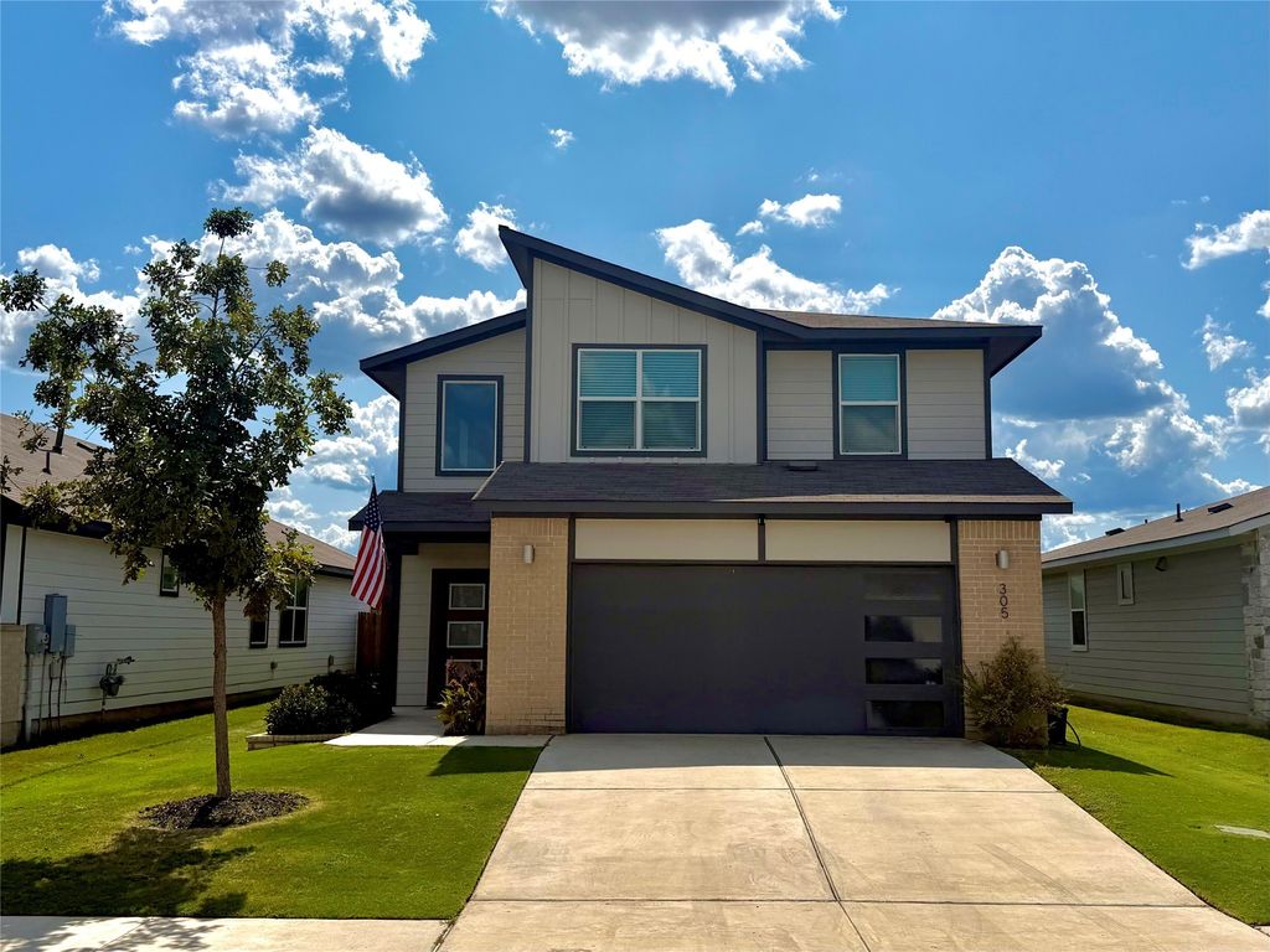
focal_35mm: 24
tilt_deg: +7.2
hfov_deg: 71.6
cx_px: 635
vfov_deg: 56.8
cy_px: 476
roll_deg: +1.5
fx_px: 881
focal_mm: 6.76
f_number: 1.78
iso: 80
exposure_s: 1/14286
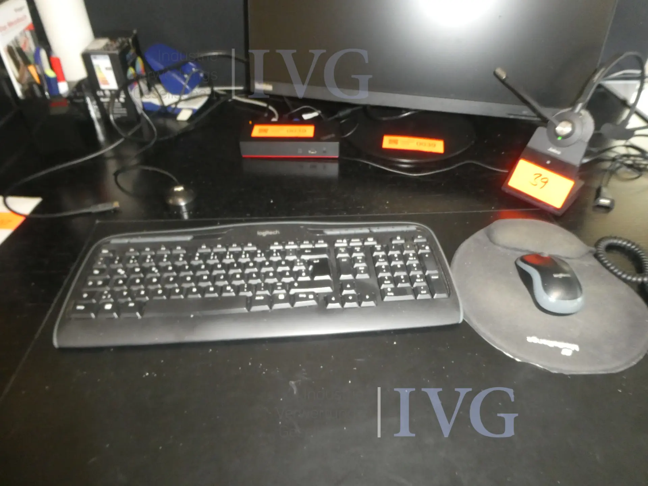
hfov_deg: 71.6
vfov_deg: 56.8
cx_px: 324
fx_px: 449
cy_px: 243
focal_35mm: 24
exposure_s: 1/60
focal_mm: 4.3
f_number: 3.3
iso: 800
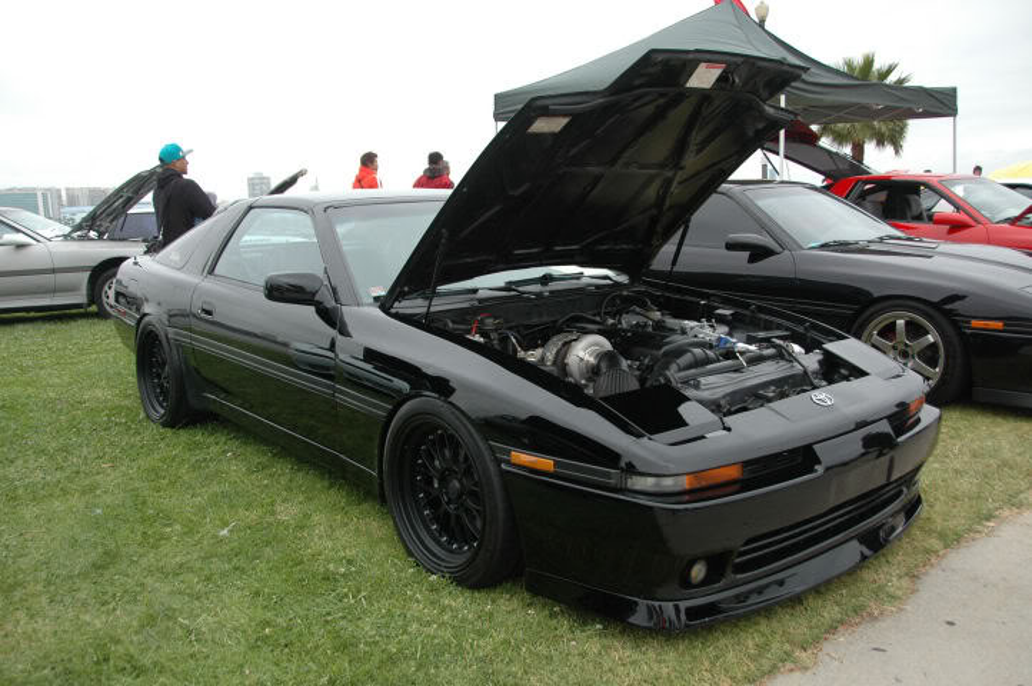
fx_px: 859
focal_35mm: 30
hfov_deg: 62.0
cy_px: 343
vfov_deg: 43.5
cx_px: 516
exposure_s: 1/1000
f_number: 3.8
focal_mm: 20
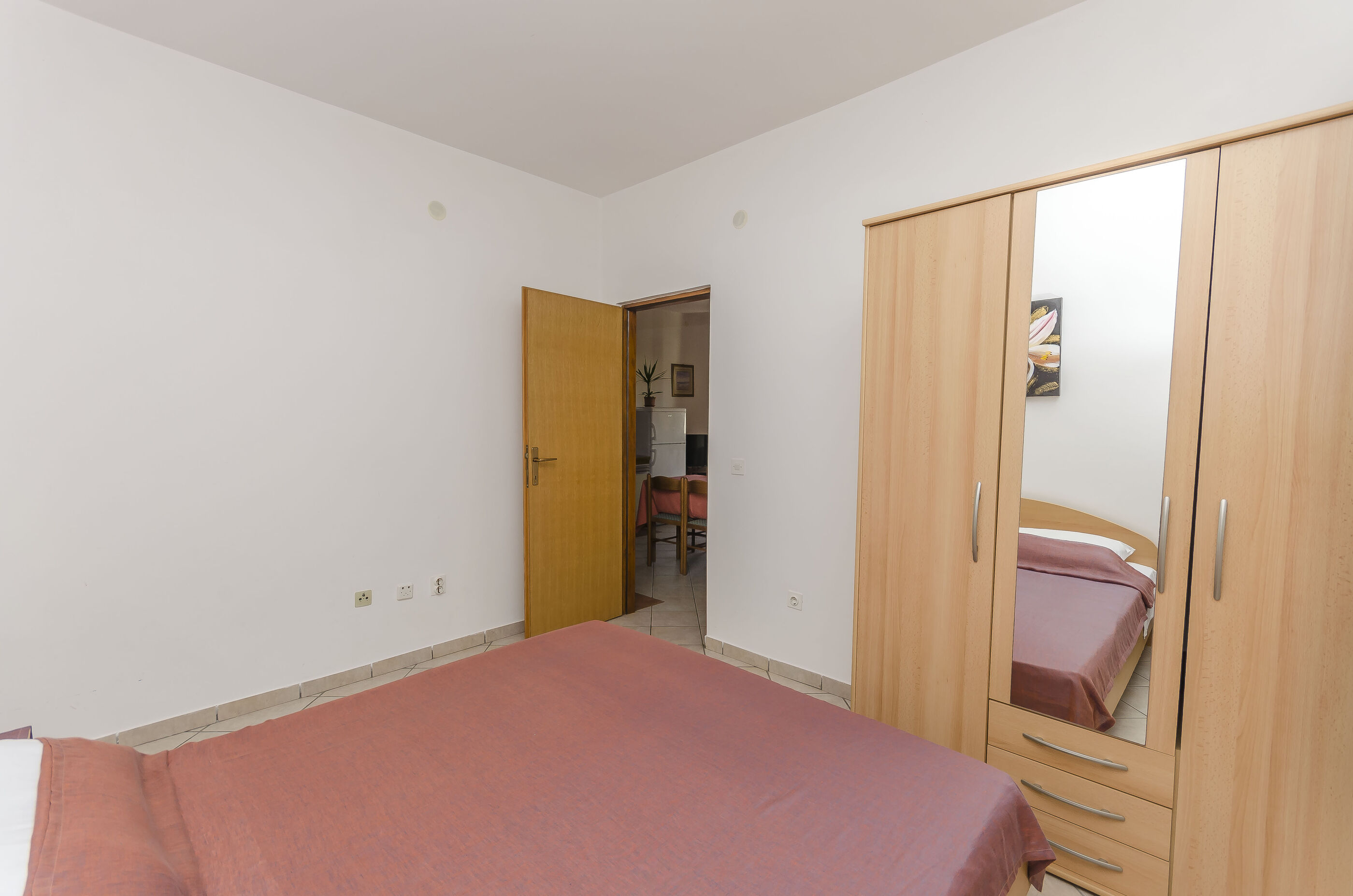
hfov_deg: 100.5
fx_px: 563
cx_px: 676
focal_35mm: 15
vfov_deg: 77.1
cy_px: 448
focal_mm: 10
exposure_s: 1/100
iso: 100
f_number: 8
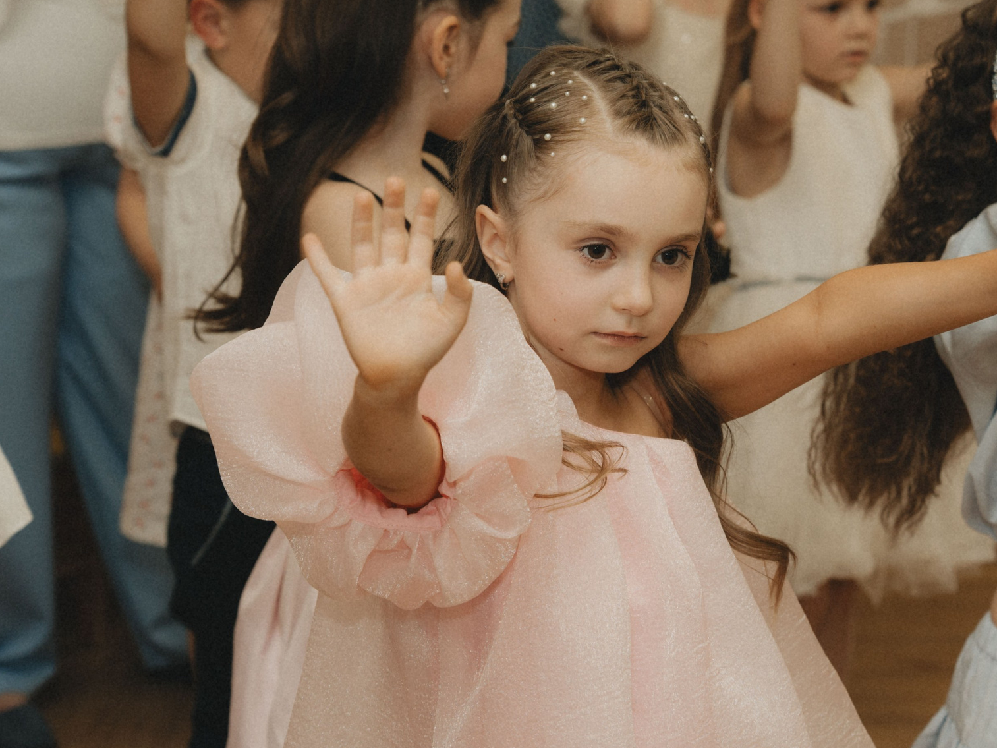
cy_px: 329
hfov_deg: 16.1
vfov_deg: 12.1
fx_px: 3514
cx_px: 504
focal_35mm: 122
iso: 640
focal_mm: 75
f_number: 5
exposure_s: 1/160
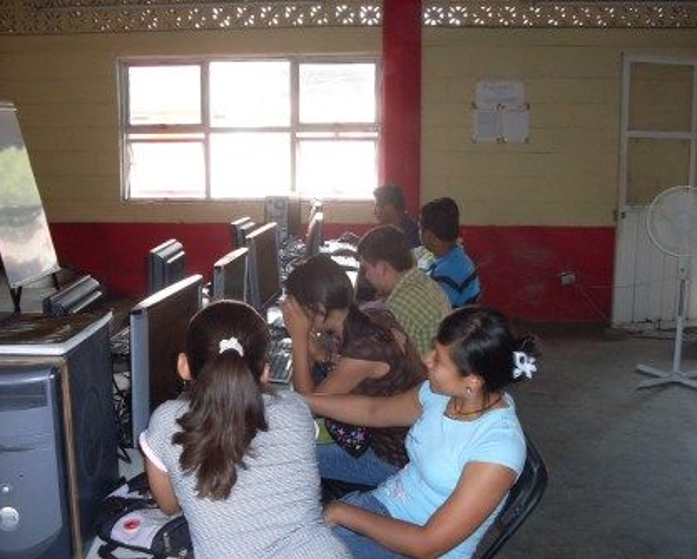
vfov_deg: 37.4
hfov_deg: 45.8
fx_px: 826
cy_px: 279
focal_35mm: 40
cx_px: 361
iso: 100
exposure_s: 1/45
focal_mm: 6.3
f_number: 2.8
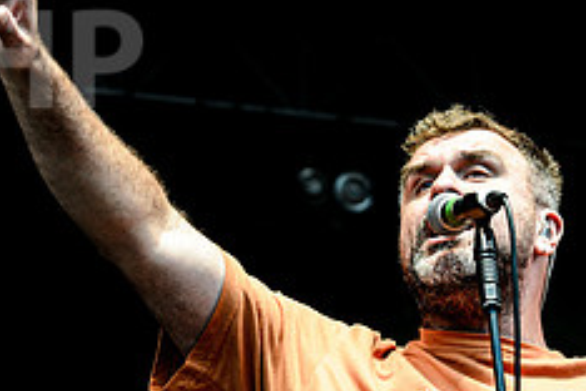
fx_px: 3044
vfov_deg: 7.3
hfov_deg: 11.0
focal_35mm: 187
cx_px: 424
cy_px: 319
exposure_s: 1/200
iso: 500
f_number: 4.5
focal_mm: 70
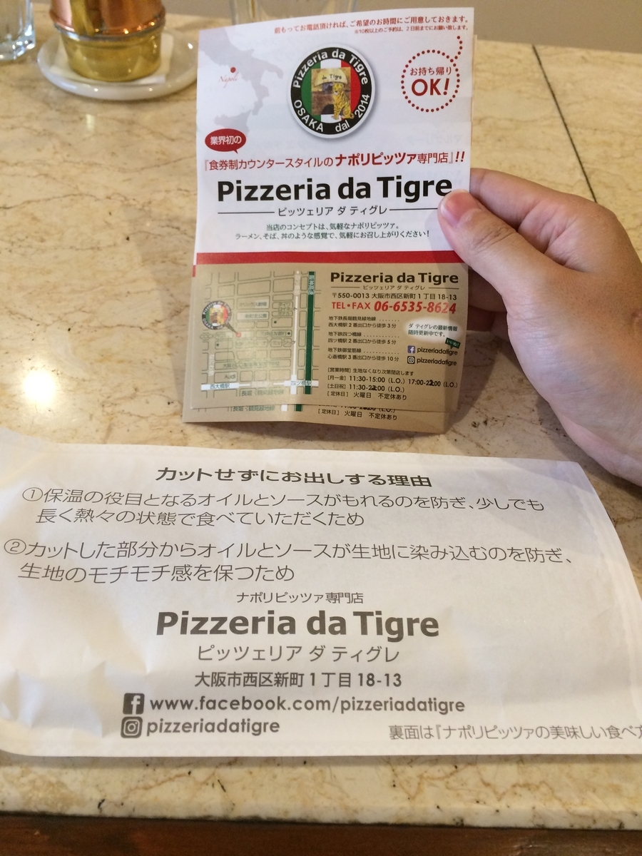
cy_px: 428
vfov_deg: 61.7
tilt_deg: -50.4
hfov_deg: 48.2
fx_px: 717
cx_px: 321
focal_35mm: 29
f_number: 2.2
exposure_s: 1/30
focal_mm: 4.15
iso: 64
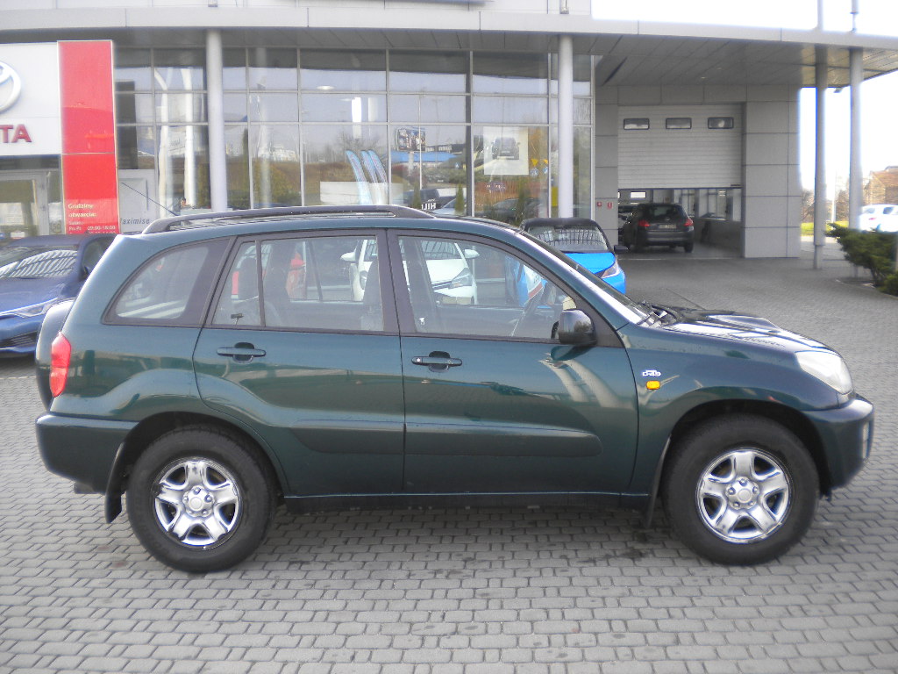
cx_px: 449
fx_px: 908
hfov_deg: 52.6
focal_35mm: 35
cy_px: 337
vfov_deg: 40.7
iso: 80
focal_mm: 6.3
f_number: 3.1
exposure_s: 1/145
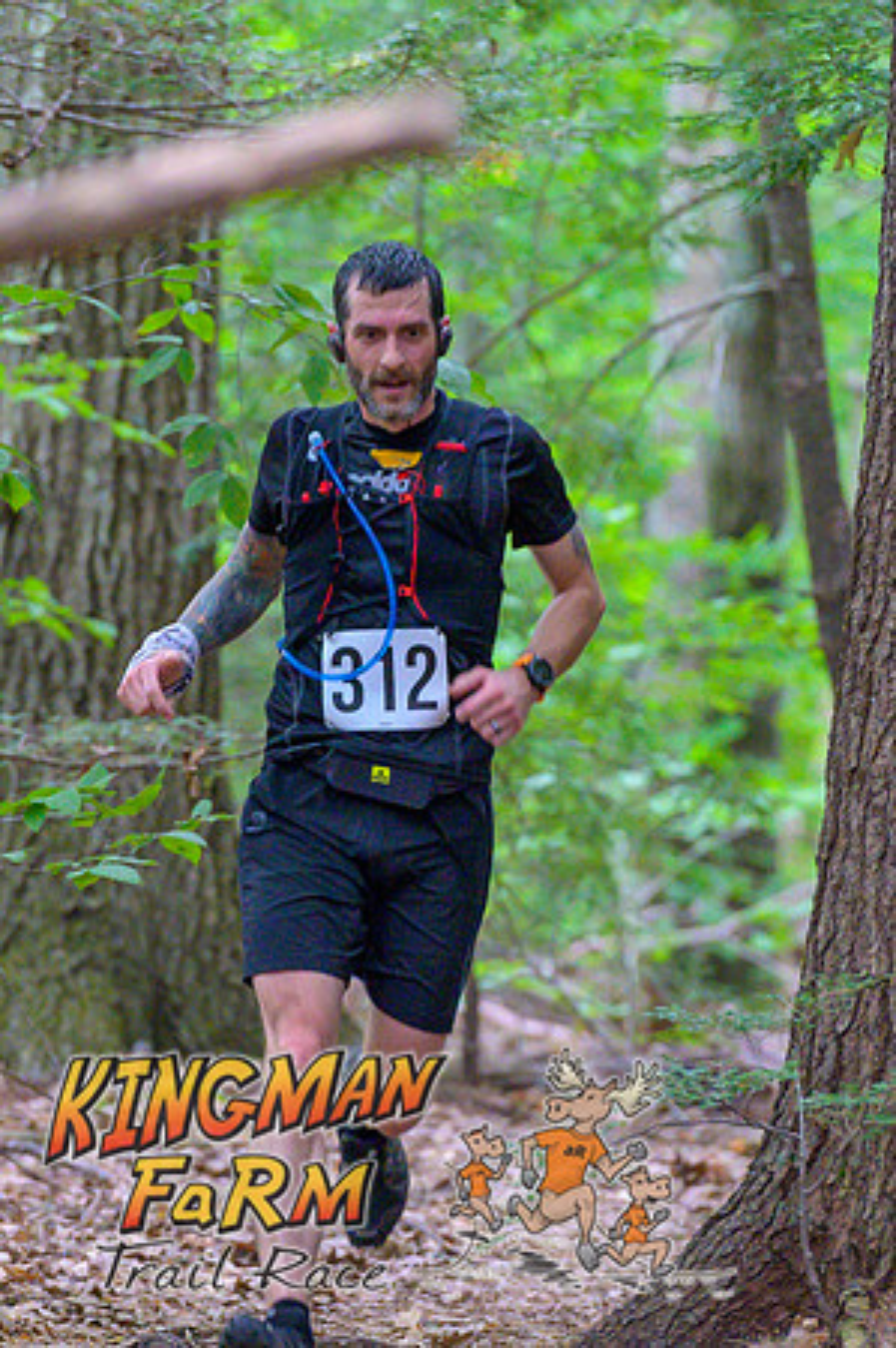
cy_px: 556
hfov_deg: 3.9
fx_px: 13202
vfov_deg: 5.8
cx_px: 448
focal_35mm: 353
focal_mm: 200
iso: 8000
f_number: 4
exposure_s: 1/200
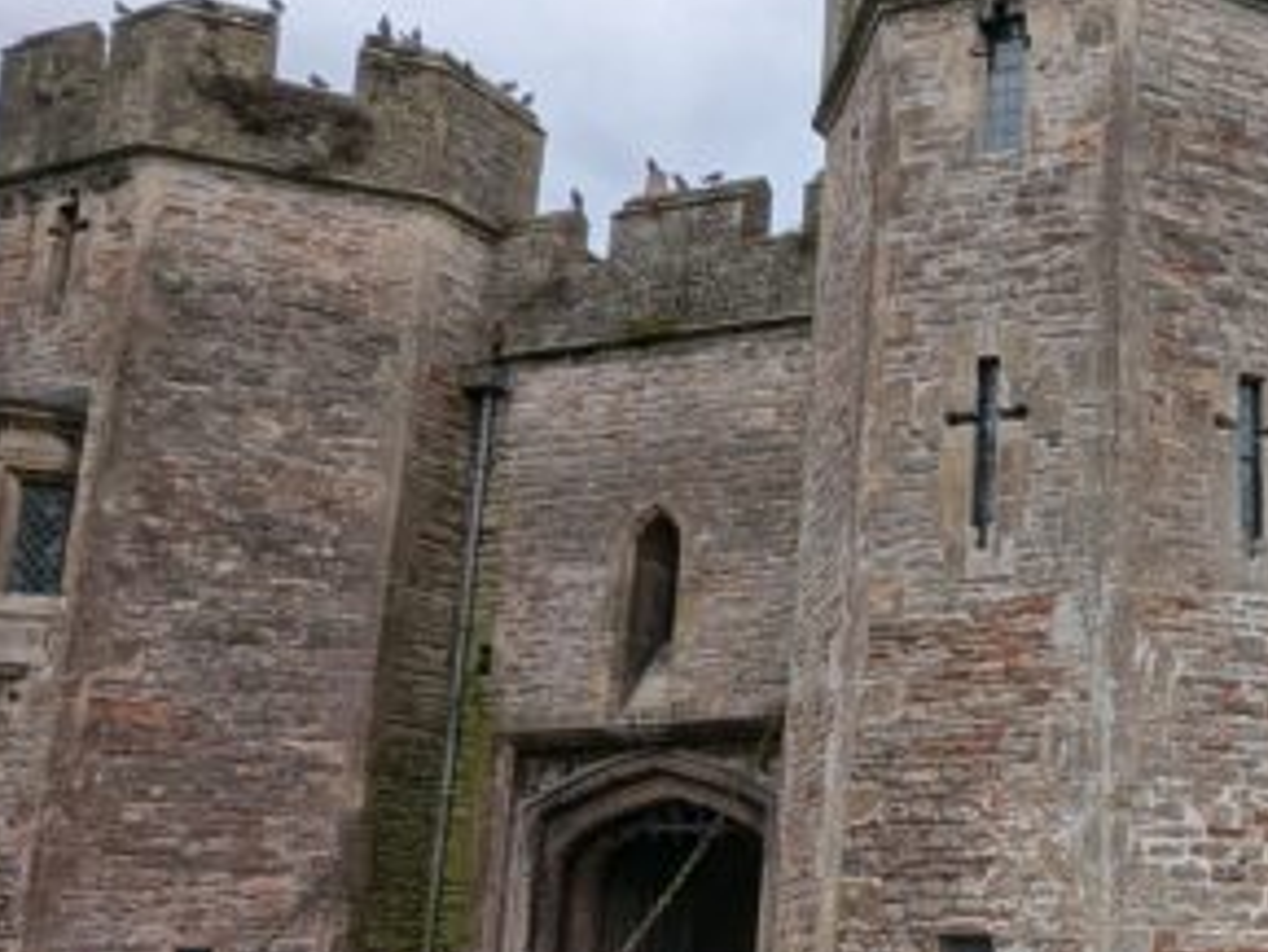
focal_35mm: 36
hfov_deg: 41.9
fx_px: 1319
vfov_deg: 39.1
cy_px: 649
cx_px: 1360
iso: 47
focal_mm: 1.95
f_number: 2.2
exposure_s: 1/1437
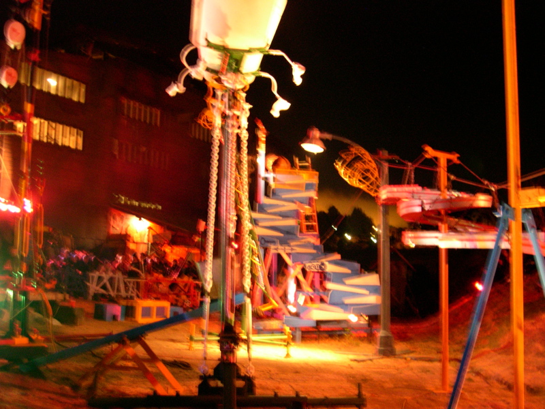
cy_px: 204
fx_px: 598
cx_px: 272
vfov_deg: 37.7
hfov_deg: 49.0
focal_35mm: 38
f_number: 2.8
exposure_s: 1
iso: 400
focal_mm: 8
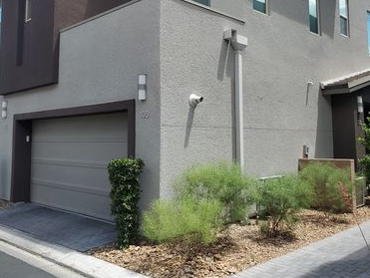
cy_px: 104
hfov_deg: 52.4
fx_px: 374
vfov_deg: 40.5
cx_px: 208
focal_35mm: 35
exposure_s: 1/761
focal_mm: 4.3
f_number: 2.4
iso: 50
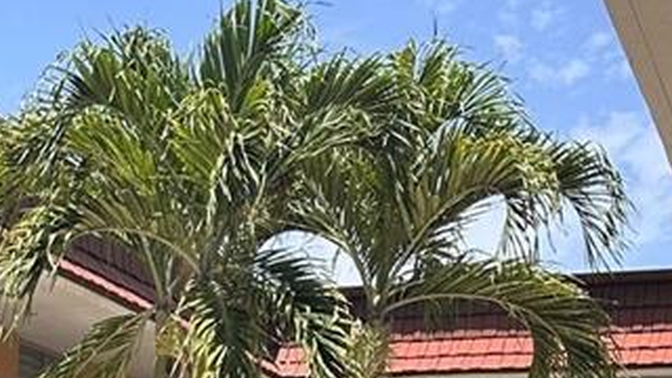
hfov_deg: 20.9
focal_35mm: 98
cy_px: 918
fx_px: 1746
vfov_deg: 10.5
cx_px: -42
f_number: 1.78
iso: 80
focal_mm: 6.86
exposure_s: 1/2110
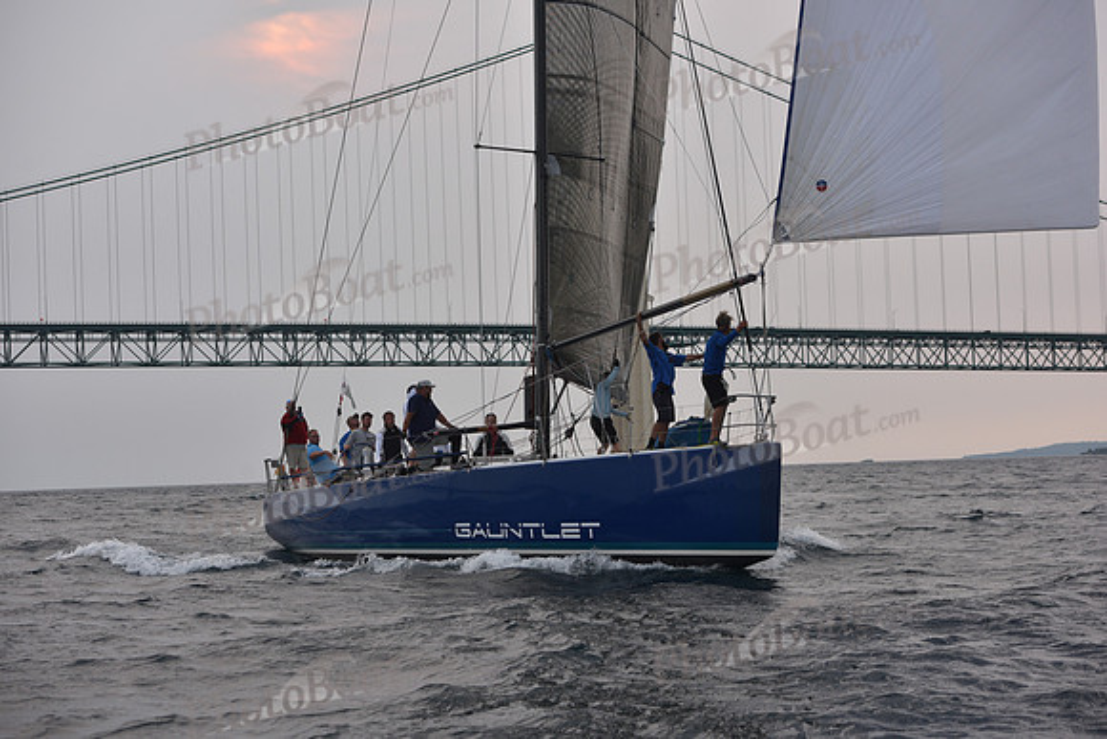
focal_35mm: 70
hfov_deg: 28.8
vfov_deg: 19.5
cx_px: 554
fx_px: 2153
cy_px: 370
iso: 250
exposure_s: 1/640
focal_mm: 70
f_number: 5
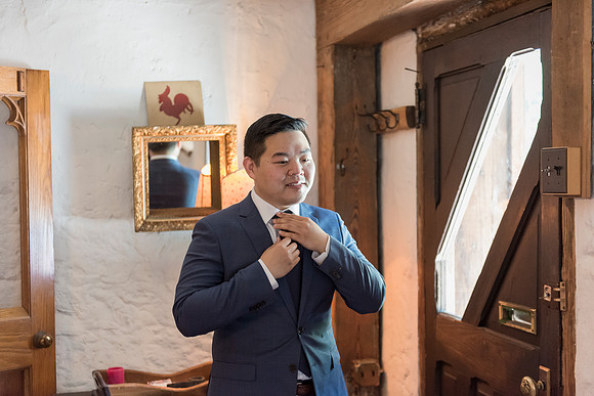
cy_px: 198
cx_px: 297
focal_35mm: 55
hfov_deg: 36.2
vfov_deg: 24.6
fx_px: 908
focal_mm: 55
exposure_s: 1/50
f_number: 2.8
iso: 2500
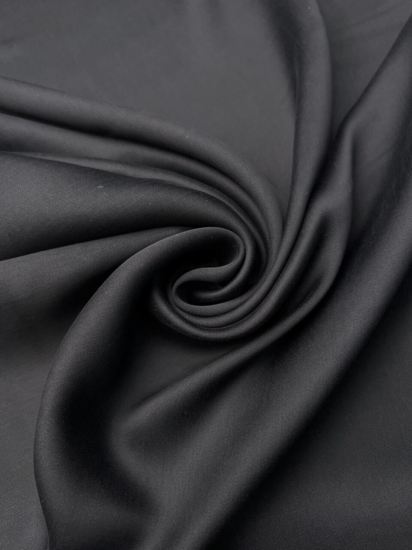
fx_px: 413
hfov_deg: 53.1
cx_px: 206
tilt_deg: -71.2
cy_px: 275
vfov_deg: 67.3
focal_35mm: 26
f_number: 1.5
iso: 50
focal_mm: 5.7
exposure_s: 1/769
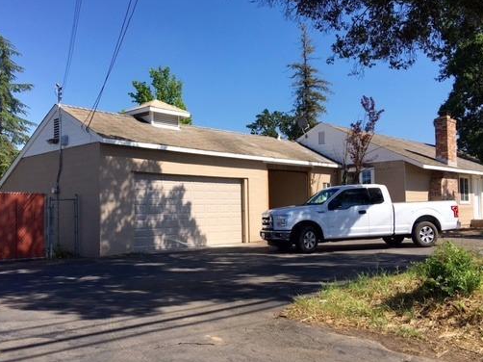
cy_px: 196
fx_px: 516
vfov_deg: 38.6
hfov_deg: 50.2
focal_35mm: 37
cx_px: 249
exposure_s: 1/1374
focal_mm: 4.15
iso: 25
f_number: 2.2
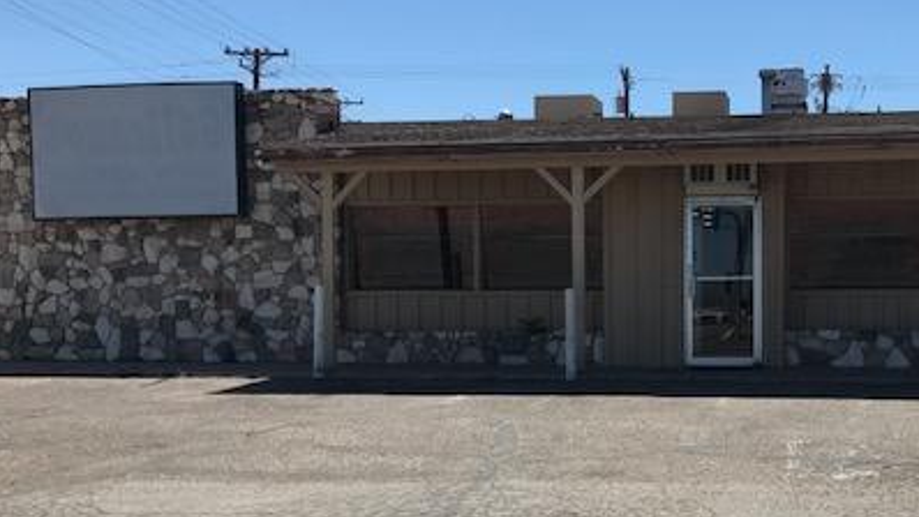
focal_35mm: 49
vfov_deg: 24.3
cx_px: 679
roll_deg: -0.9
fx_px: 1194
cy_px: 344
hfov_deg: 41.0
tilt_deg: -2.9
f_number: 1.8
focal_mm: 3.99
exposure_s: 1/2740
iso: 20
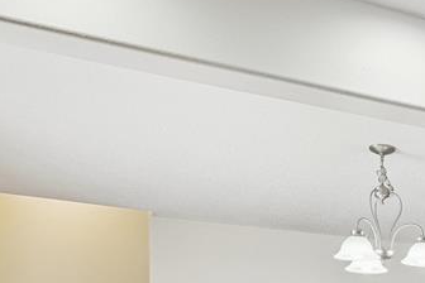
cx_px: 563
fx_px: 720
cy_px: 400
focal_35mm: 61
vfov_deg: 19.8
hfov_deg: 27.2
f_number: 8
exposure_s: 1/20
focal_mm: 16
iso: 400
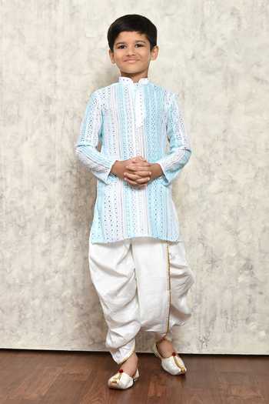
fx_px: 560
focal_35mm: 50
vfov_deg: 39.6
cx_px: 134
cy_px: 202
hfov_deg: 27.0
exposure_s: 1/160
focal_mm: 50
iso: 800
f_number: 8
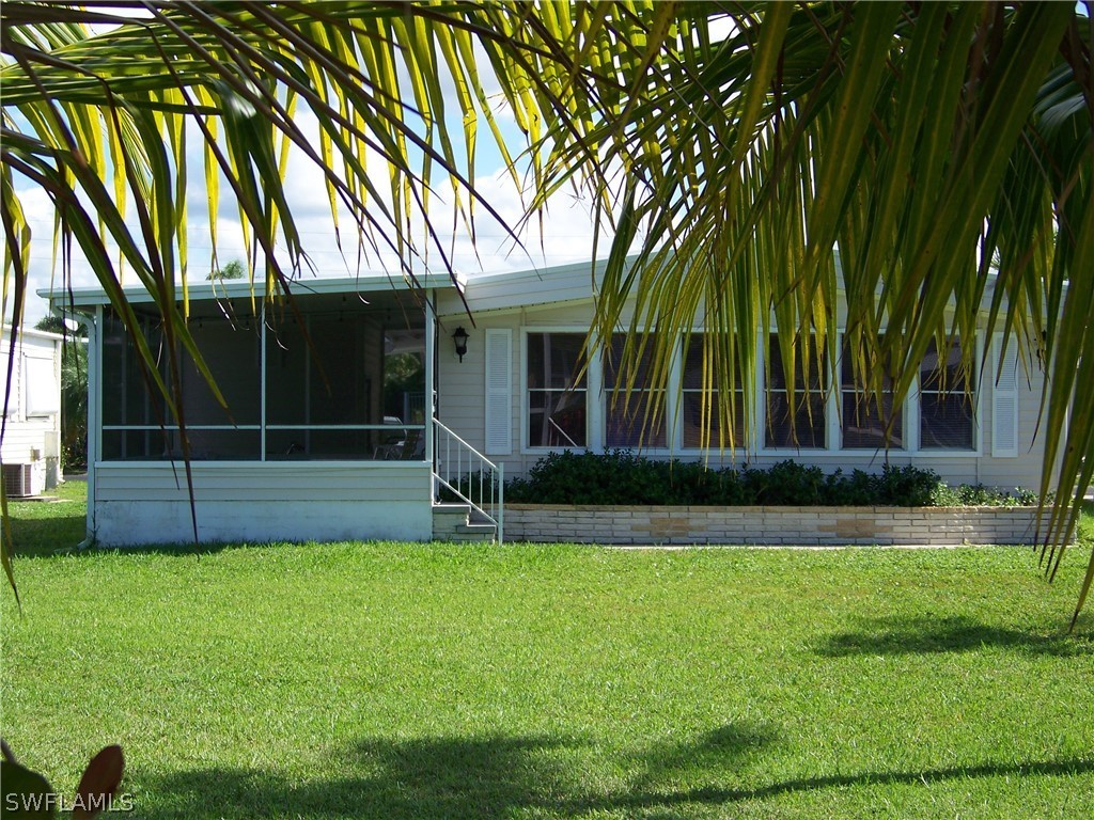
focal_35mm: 70
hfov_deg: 27.8
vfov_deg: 21.0
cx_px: 547
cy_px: 410
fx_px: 2212
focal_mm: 11.7
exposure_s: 1/640
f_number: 3.2
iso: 64
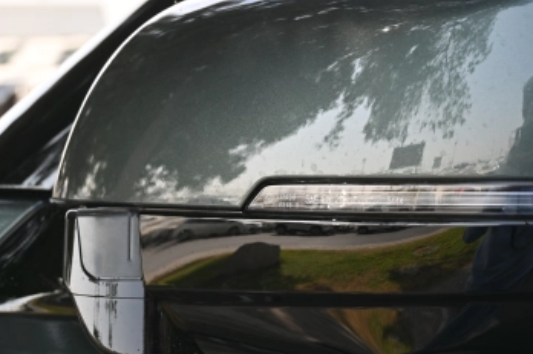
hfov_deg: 24.6
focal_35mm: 82
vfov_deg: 16.6
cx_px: 369
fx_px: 1212
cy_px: 157
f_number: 5.6
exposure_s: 1/250
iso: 140
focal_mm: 38
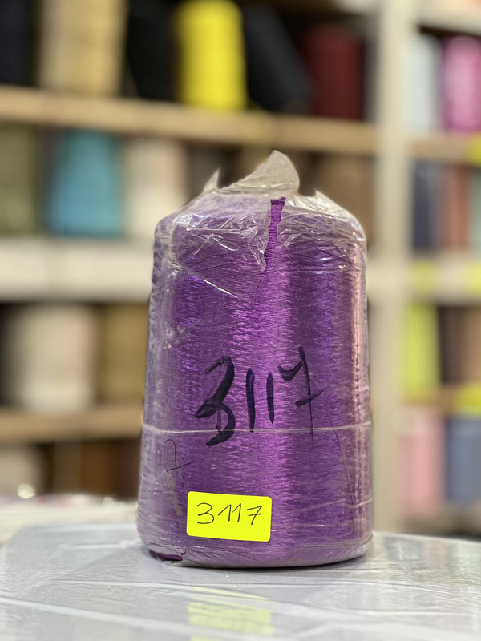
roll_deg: -1.9
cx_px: 240
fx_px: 1427
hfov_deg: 19.1
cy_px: 320
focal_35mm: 77
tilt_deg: -1.3
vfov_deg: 25.3
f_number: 2.8
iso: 200
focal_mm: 9
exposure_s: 1/33
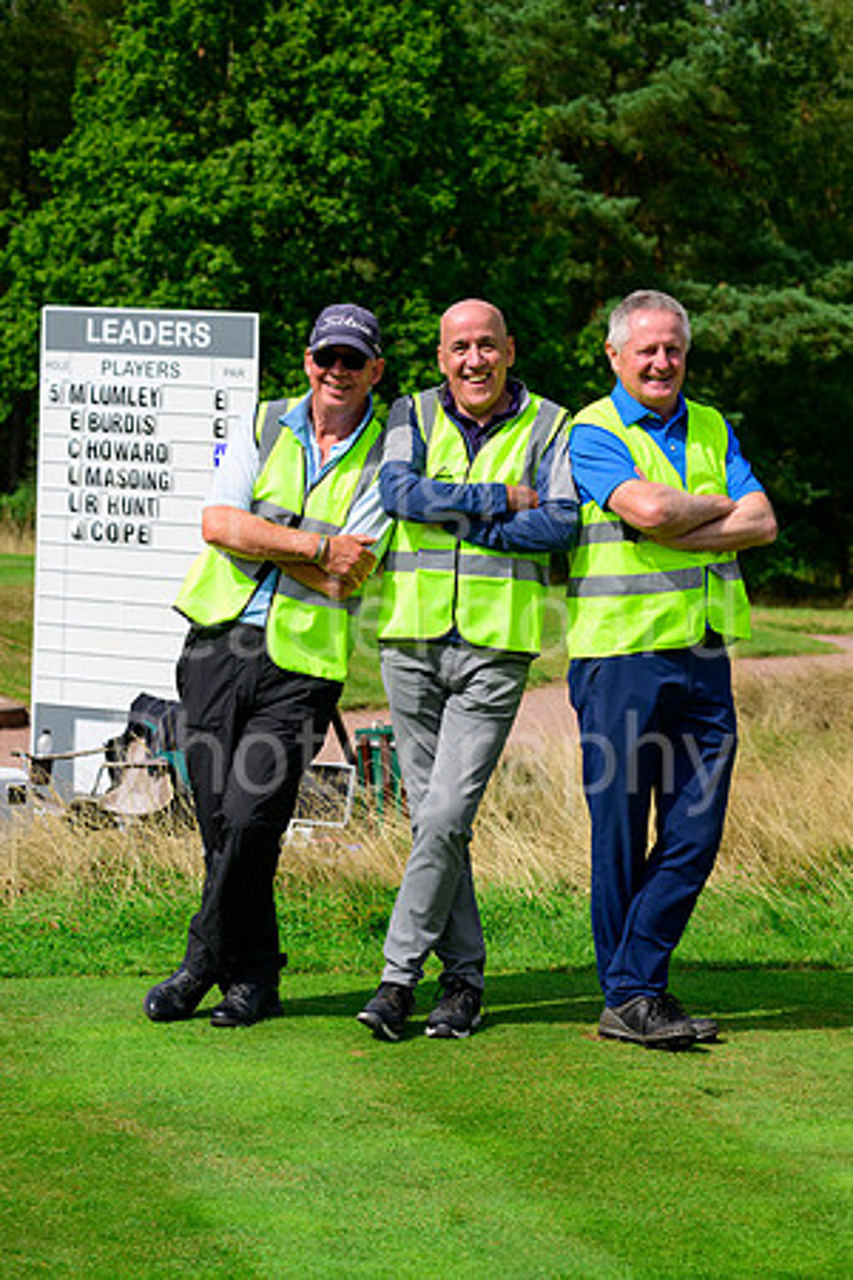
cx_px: 426
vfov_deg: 20.4
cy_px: 640
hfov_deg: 13.7
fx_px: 3554
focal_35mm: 100
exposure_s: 1/3200
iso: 800
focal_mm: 100
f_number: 7.1
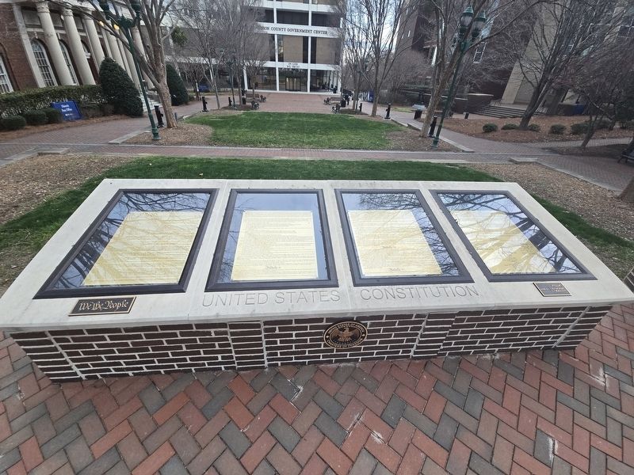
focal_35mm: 13
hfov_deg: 106.2
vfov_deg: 89.9
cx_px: 317
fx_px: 238
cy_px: 238
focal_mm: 2.2
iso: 250
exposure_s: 1/359
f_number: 2.2
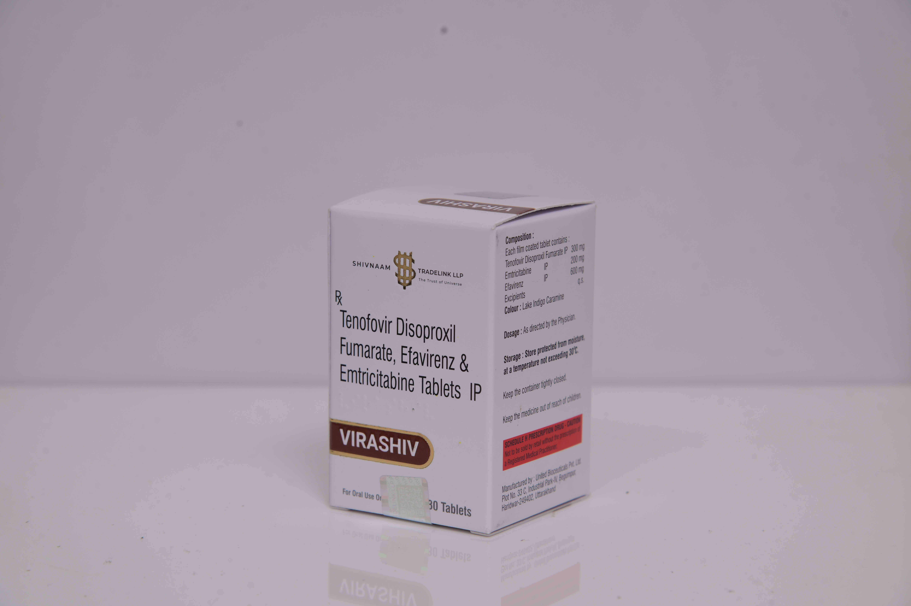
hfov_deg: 17.1
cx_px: 456
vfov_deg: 11.4
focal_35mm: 120
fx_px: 3035
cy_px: 303
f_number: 8
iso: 280
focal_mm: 120
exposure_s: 1/60
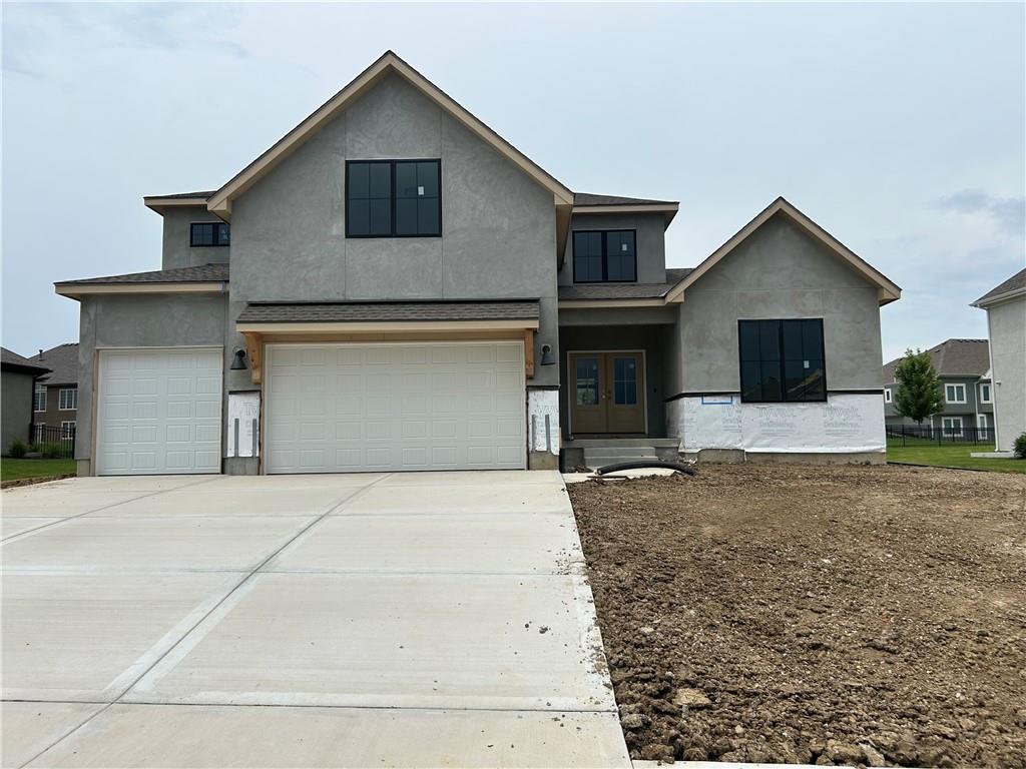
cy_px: 384
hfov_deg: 67.3
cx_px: 513
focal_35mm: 26
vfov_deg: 53.1
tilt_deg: +4.3
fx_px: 771
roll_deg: +0.7
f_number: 1.5
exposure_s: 1/5882
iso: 50
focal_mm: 5.7
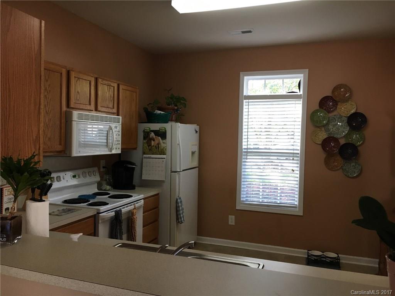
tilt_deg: -3.4
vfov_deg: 48.2
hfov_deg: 61.7
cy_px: 148
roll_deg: -0.5
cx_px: 198
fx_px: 331
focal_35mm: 29
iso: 40
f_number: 2.2
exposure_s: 1/30
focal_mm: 4.15
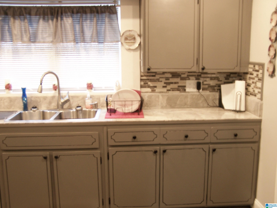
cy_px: 104
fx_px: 304
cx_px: 138
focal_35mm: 38
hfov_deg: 48.9
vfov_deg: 37.8
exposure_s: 1/4
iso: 80
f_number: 2.8
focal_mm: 6.3
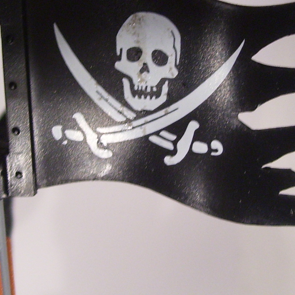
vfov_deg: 19.3
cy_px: 118
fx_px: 868
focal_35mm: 90
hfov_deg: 19.3
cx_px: 138
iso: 160
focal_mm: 6
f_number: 2.7
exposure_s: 1/20
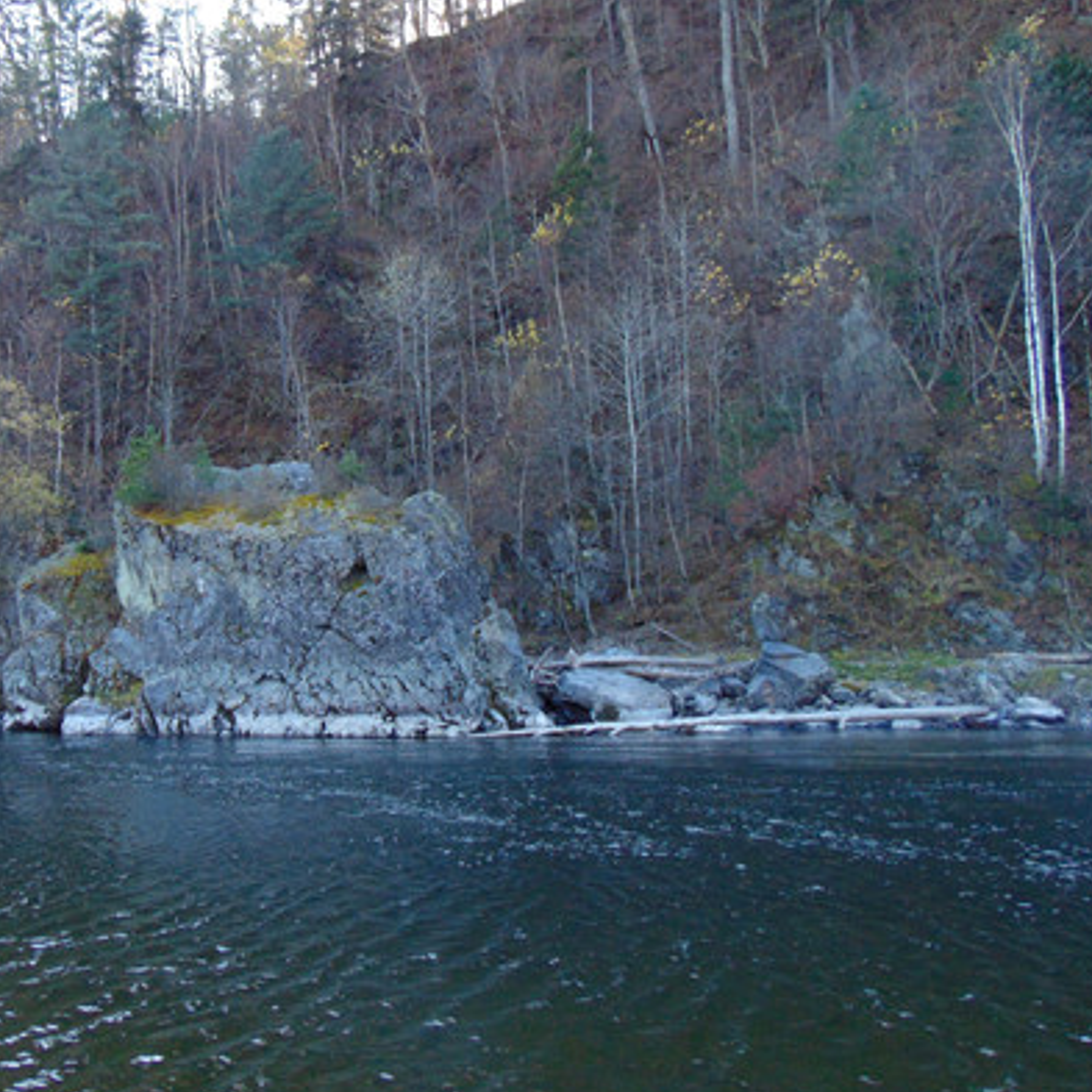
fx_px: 1285
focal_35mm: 36
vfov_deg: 45.9
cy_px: 464
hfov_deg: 44.4
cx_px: 264
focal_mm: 4.5
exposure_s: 1/160
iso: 160
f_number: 3
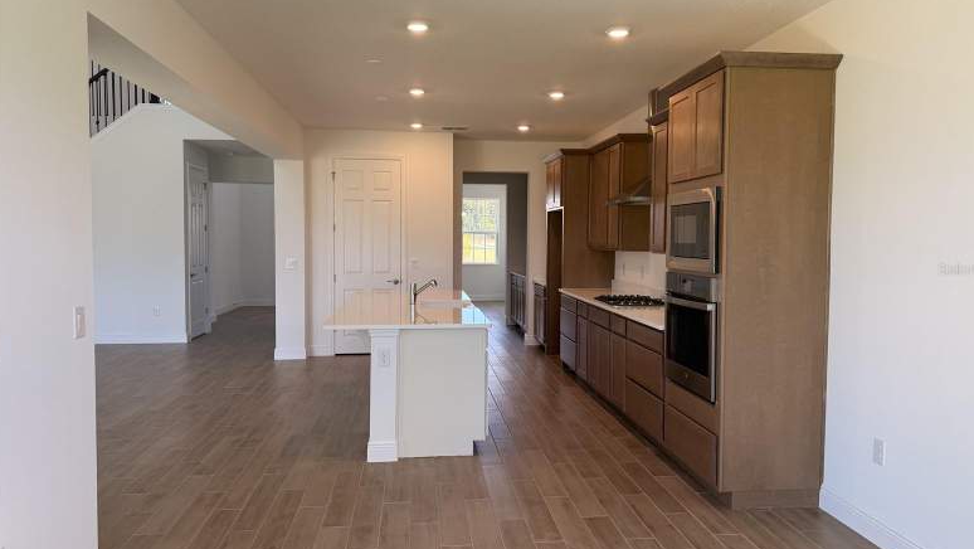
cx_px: 495
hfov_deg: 69.8
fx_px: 698
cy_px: 269
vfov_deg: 42.9
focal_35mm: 27
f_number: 1.78
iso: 100
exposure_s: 1/183
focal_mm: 6.76
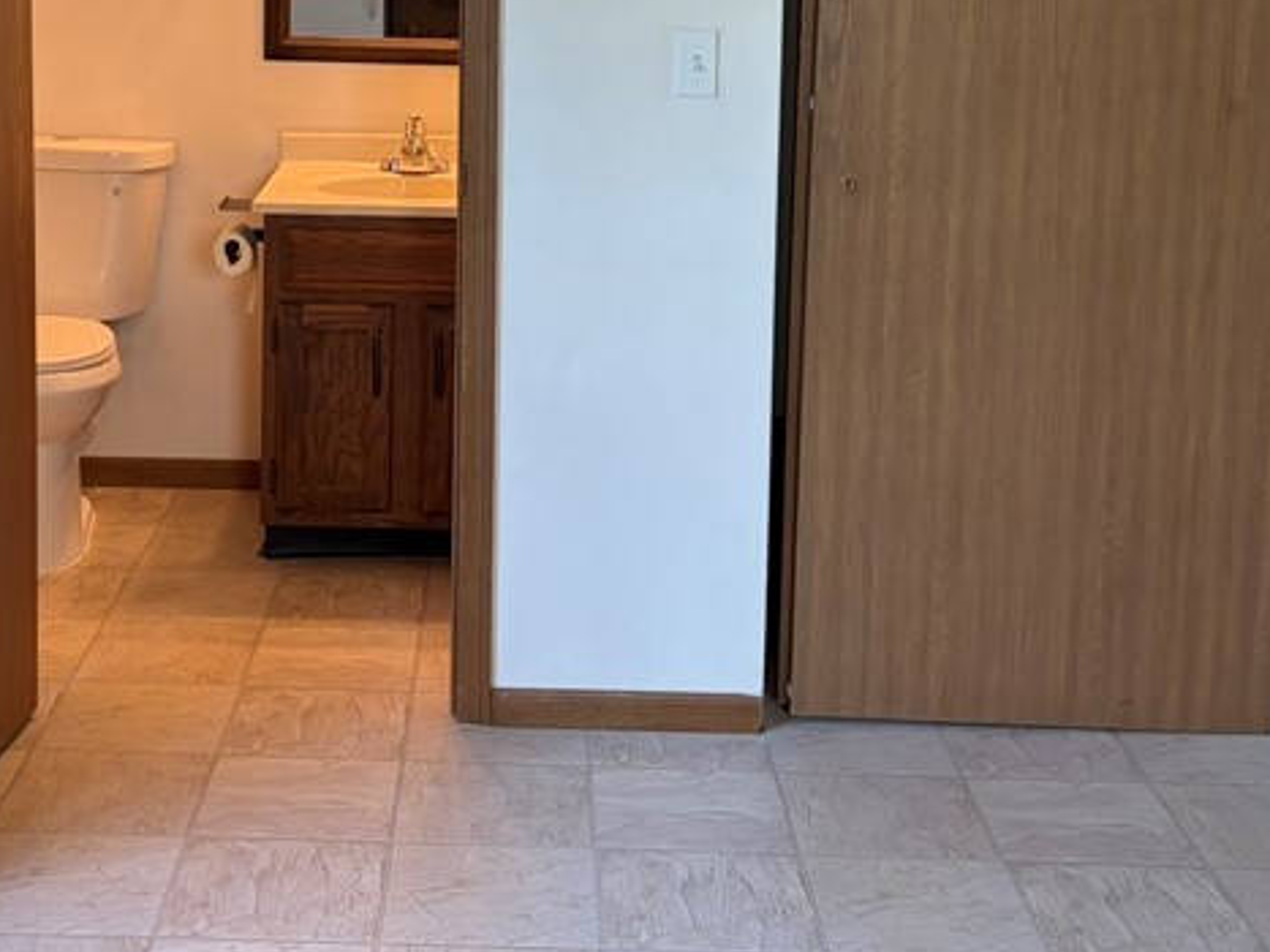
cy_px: 87
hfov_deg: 33.7
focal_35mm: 57
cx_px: 514
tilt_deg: -6.8
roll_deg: +0.3
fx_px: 2091
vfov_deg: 24.9
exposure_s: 1/120
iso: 125
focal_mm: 5.96
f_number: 1.6
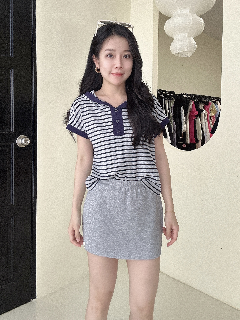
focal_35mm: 23
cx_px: 120
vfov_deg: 73.9
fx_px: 213
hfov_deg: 58.9
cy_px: 160
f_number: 1.9
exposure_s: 1/60
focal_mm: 2.69
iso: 125
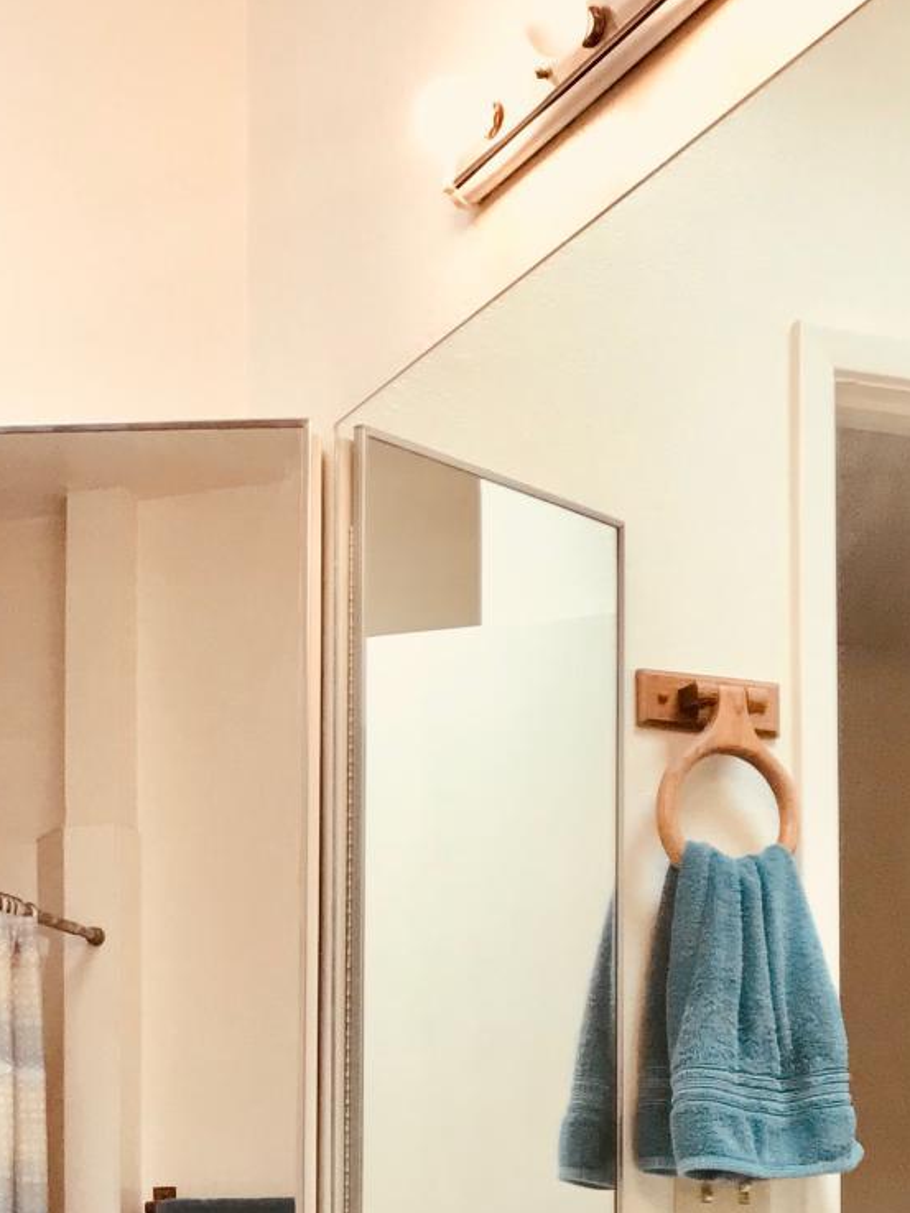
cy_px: 1402
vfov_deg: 23.7
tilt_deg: +1.1
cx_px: -23
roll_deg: -1.5
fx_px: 2663
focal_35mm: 76
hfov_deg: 18.8
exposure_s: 1/120
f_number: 1.8
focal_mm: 3.99
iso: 40
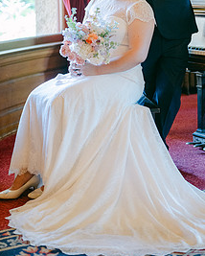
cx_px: 132
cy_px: 54
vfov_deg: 23.8
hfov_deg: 19.4
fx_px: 598
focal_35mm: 79
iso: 1000
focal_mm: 50
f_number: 1.8
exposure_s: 1/125
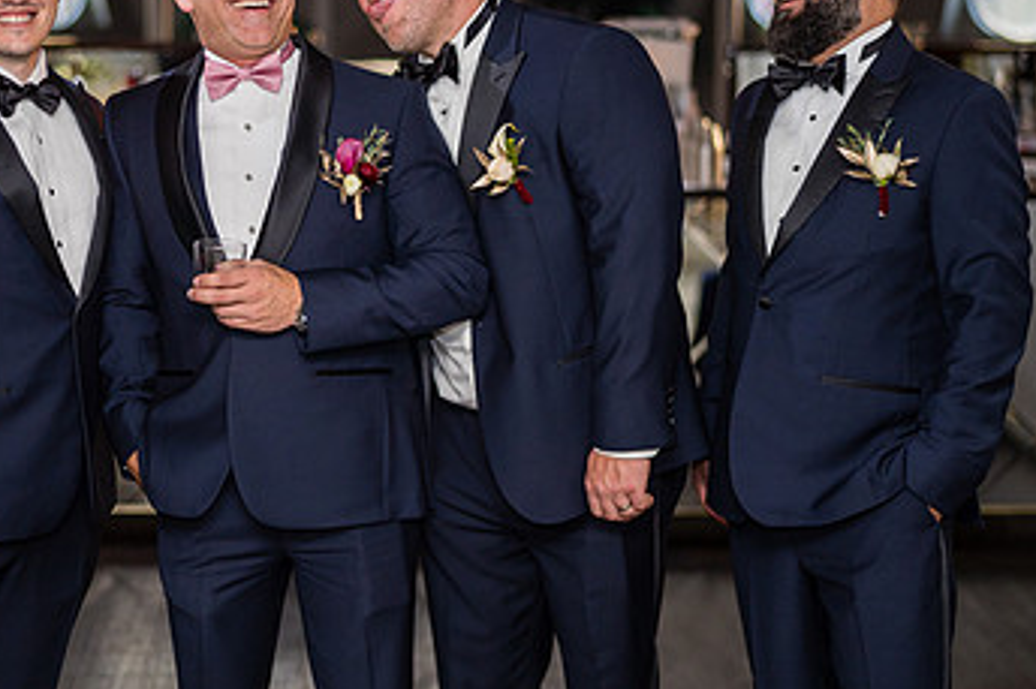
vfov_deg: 15.2
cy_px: 248
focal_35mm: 90
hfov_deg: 22.5
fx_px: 2589
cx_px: 332
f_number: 1.4
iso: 500
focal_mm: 50
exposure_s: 1/250
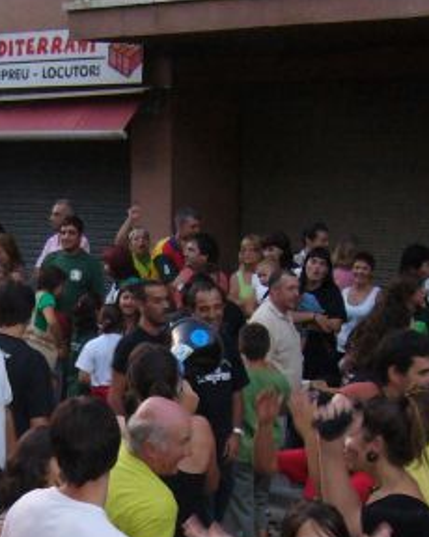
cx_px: 30
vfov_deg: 19.9
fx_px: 1509
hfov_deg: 15.9
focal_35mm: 95
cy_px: 464
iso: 200
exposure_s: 1/60
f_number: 2.8
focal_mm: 5.8
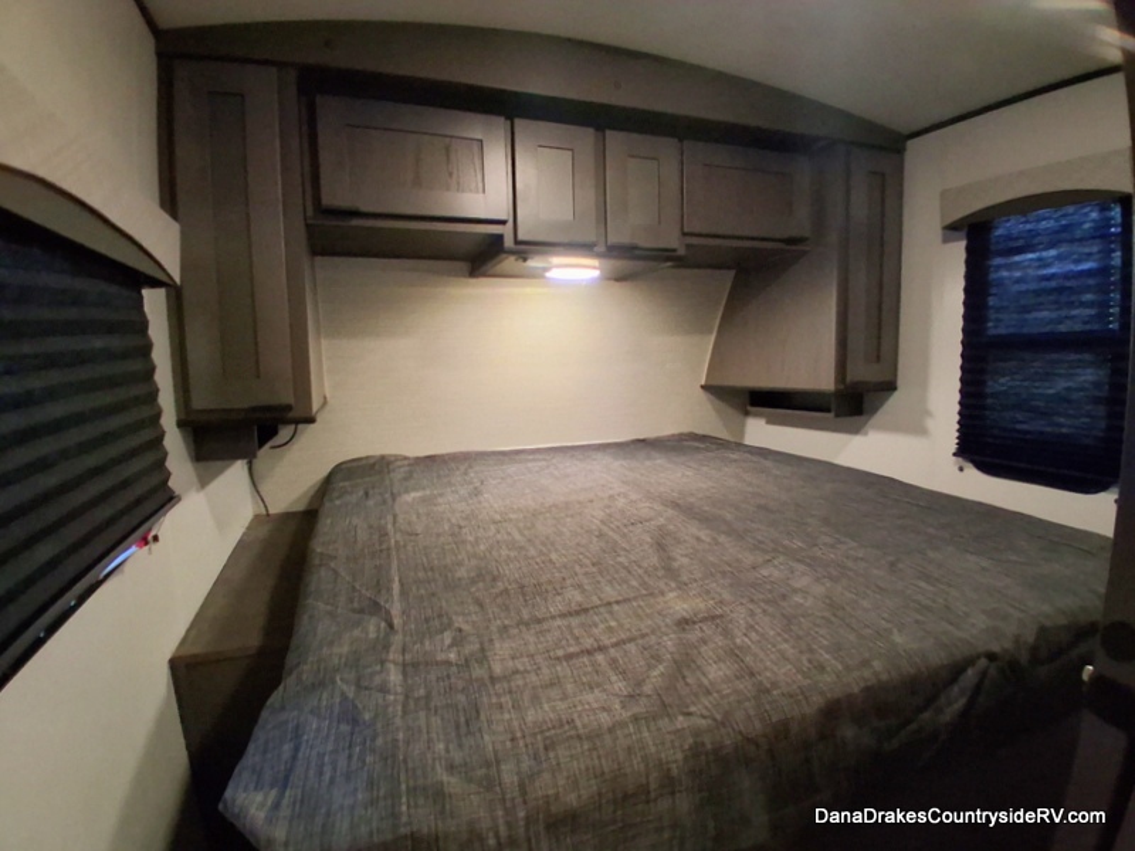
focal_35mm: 17
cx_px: 568
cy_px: 426
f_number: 2.2
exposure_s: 1/20
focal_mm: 1.4
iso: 500
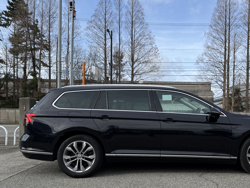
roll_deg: +0.1
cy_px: 111
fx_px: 246
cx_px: 161
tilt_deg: +1.0
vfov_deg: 41.6
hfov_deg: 53.2
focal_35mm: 34
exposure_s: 1/2907
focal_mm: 6.76
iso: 80
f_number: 1.78
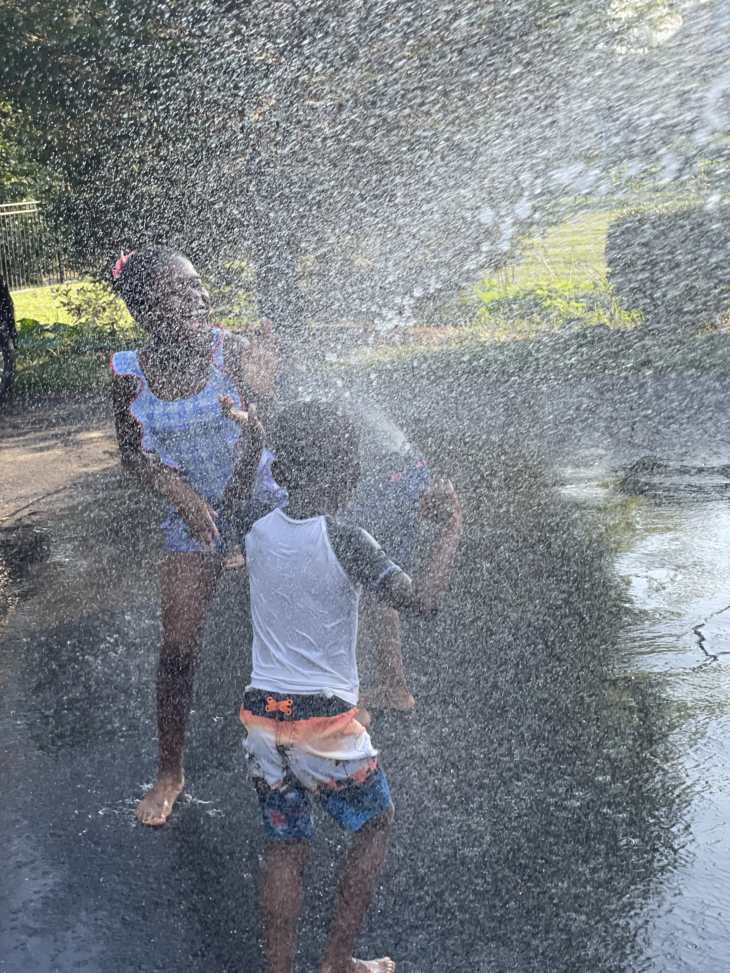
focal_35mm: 52
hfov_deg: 28.0
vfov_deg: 36.8
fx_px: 1462
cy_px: 486
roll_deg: +3.0
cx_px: 365
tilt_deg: -11.4
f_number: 2
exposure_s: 1/180
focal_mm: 6
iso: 25
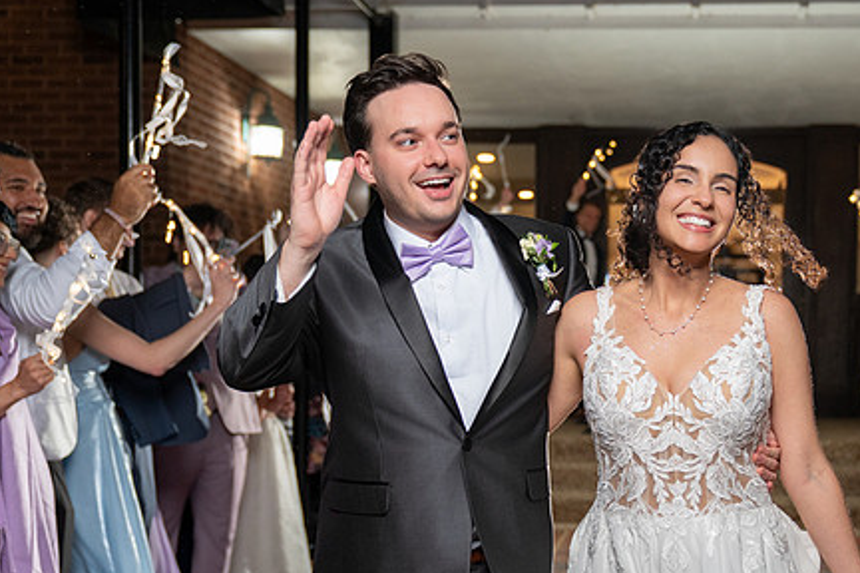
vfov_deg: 28.5
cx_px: 553
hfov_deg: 41.5
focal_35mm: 47
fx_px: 1123
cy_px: 361
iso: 2000
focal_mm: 35
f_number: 2.8
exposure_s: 1/200
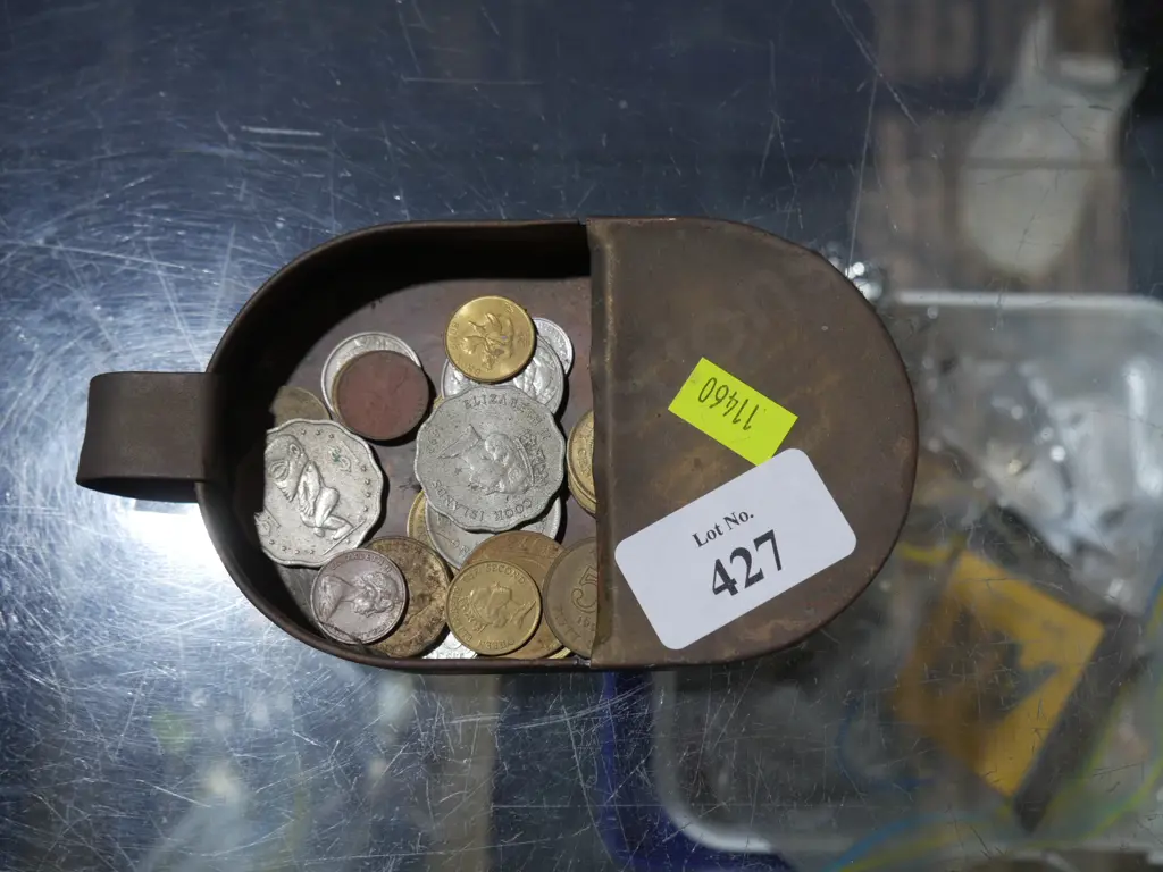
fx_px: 1411
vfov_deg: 34.3
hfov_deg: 44.8
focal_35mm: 42
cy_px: 436
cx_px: 582
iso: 200
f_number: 4.6
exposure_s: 1/80
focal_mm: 21
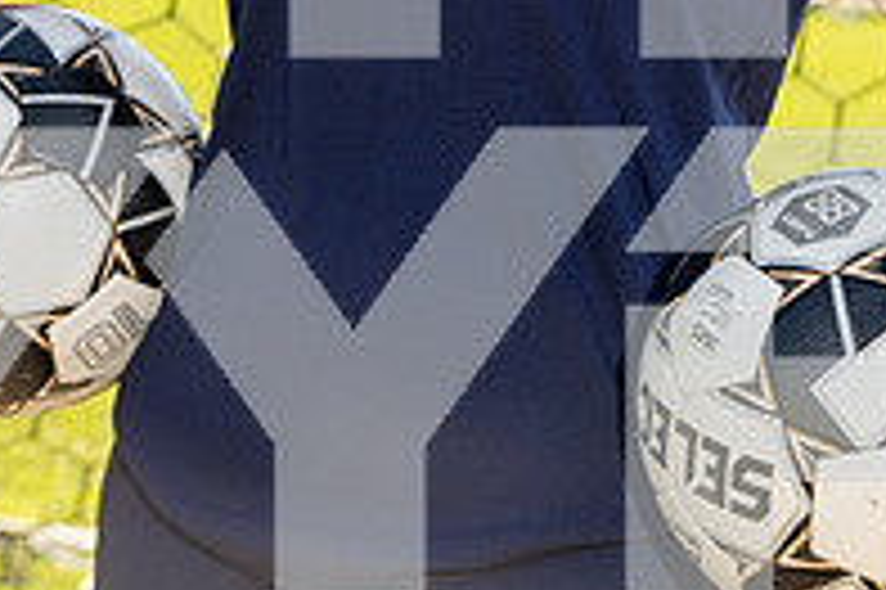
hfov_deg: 17.3
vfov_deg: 11.3
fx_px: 2902
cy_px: -178
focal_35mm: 118
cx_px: 553
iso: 100
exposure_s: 1/250
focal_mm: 40
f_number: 4.5
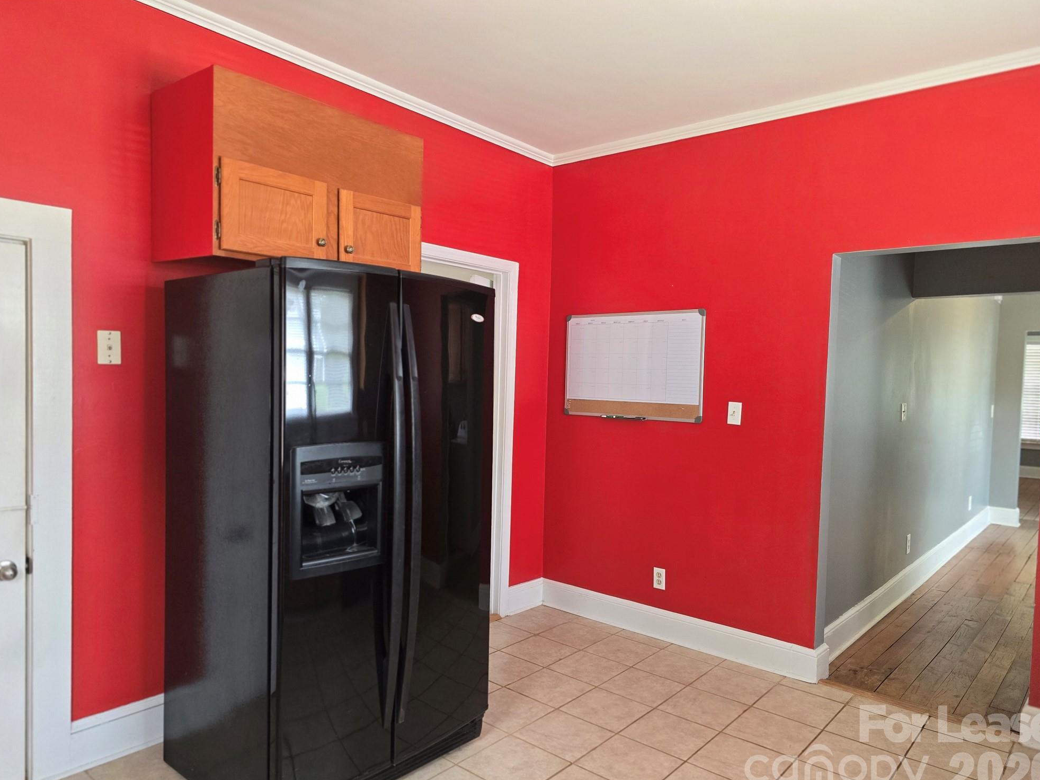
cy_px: 402
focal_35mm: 24
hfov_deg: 71.6
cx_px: 521
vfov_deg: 56.8
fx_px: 721
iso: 320
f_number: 1.7
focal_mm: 6.3
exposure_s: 1/120
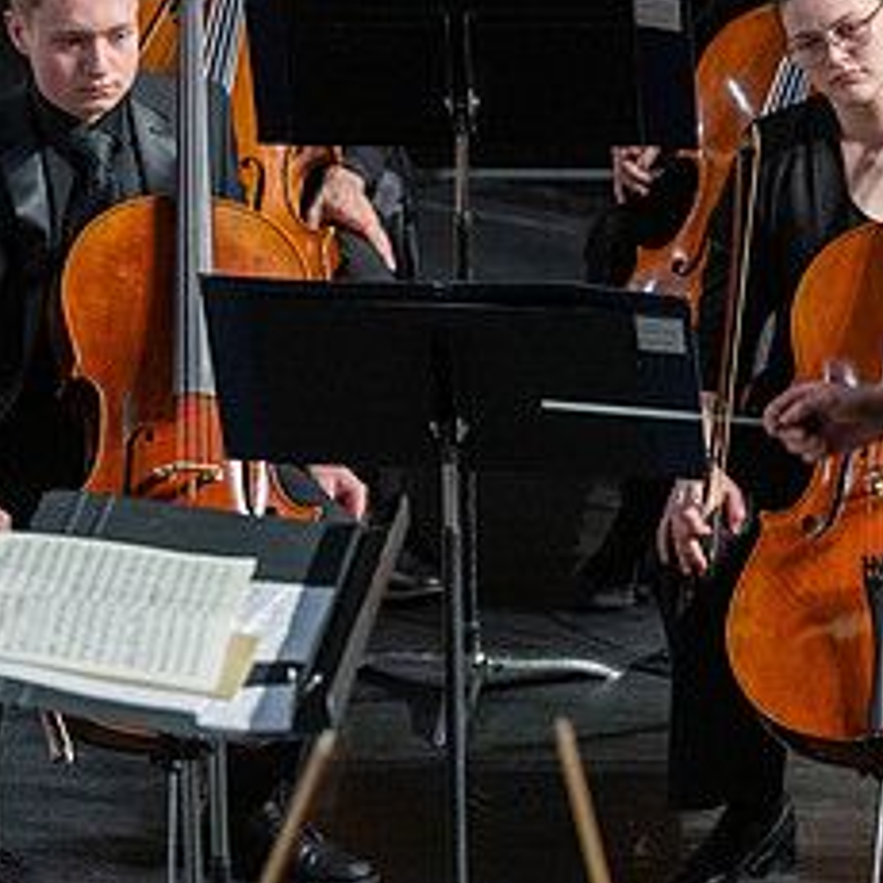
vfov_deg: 5.1
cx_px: 706
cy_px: 274
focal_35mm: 343
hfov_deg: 5.1
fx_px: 9899
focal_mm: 160
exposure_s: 1/400
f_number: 2.8
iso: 3200
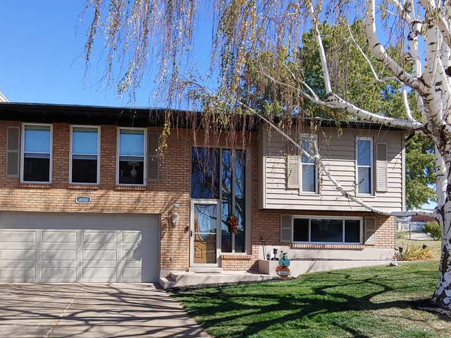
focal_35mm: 29
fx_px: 378
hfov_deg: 61.0
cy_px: 226
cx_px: 176
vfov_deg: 47.4
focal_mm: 2.18
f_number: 1.9
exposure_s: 1/505
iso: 50
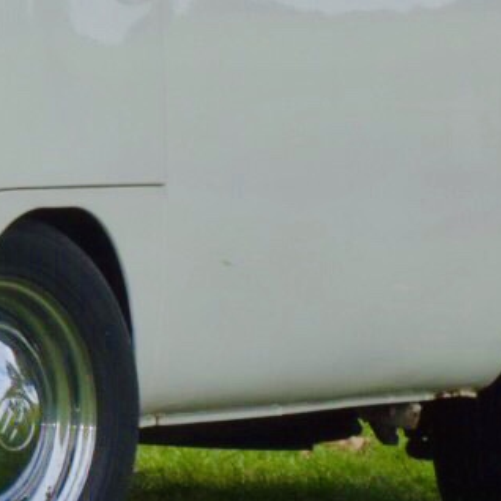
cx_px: -395
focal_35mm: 357
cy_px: -9
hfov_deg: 4.8
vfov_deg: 4.9
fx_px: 5848
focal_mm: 55
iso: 320
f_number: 20
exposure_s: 1/125
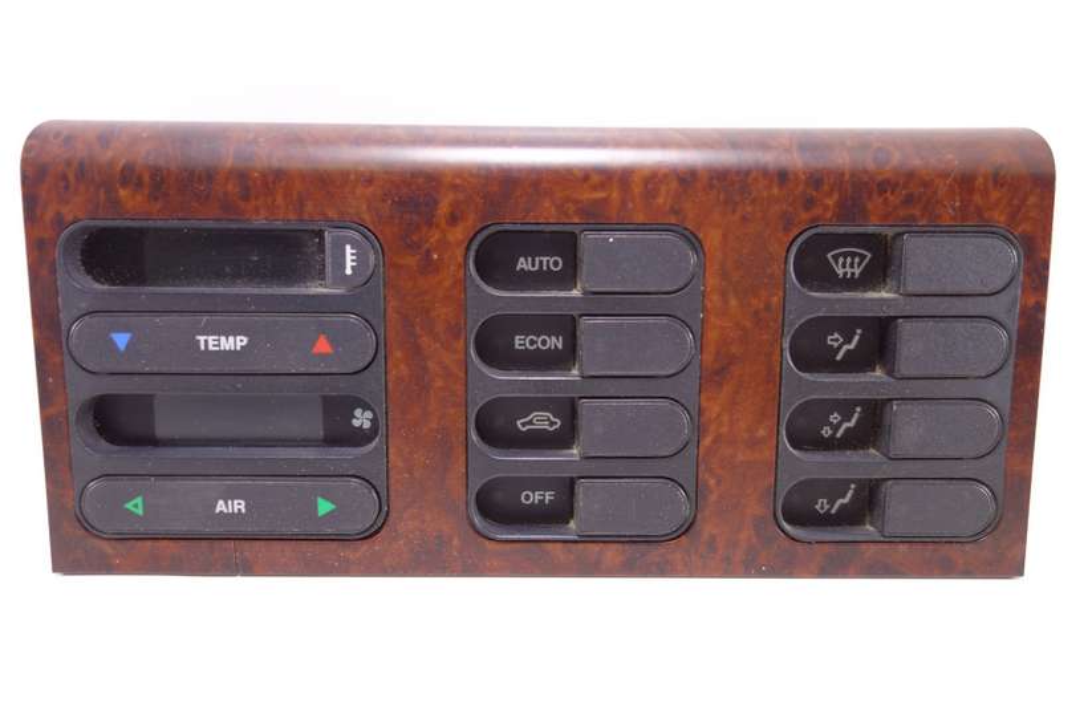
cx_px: 544
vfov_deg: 46.4
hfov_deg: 65.5
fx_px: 846
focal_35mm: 28
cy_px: 363
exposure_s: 1/50
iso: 125
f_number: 1.8
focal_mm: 10.4
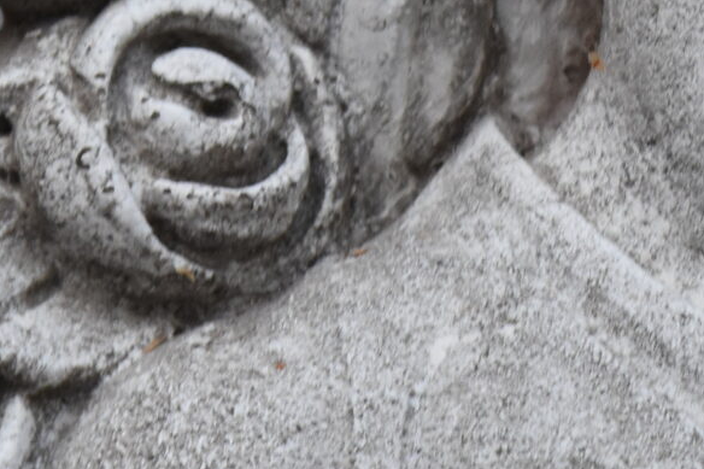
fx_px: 7976
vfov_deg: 3.4
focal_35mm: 408
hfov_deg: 5.0
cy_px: -101
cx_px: 923
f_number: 4.5
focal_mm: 62
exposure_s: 1/80
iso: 800
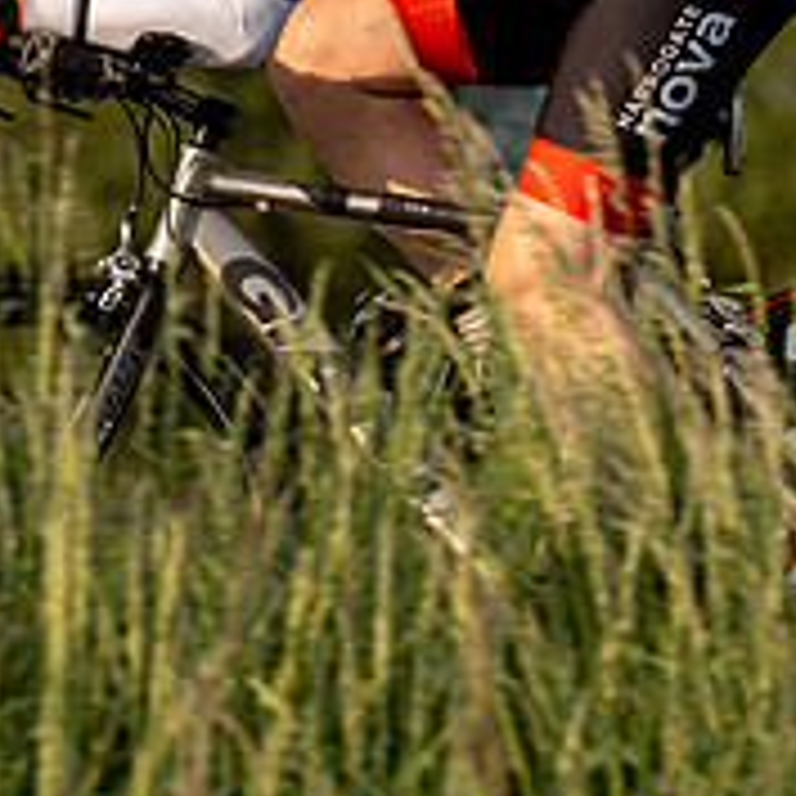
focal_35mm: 563
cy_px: -28
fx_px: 14647
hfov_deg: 3.1
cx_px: 558
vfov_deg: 3.1
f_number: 4
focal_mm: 164
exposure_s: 1/640
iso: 125
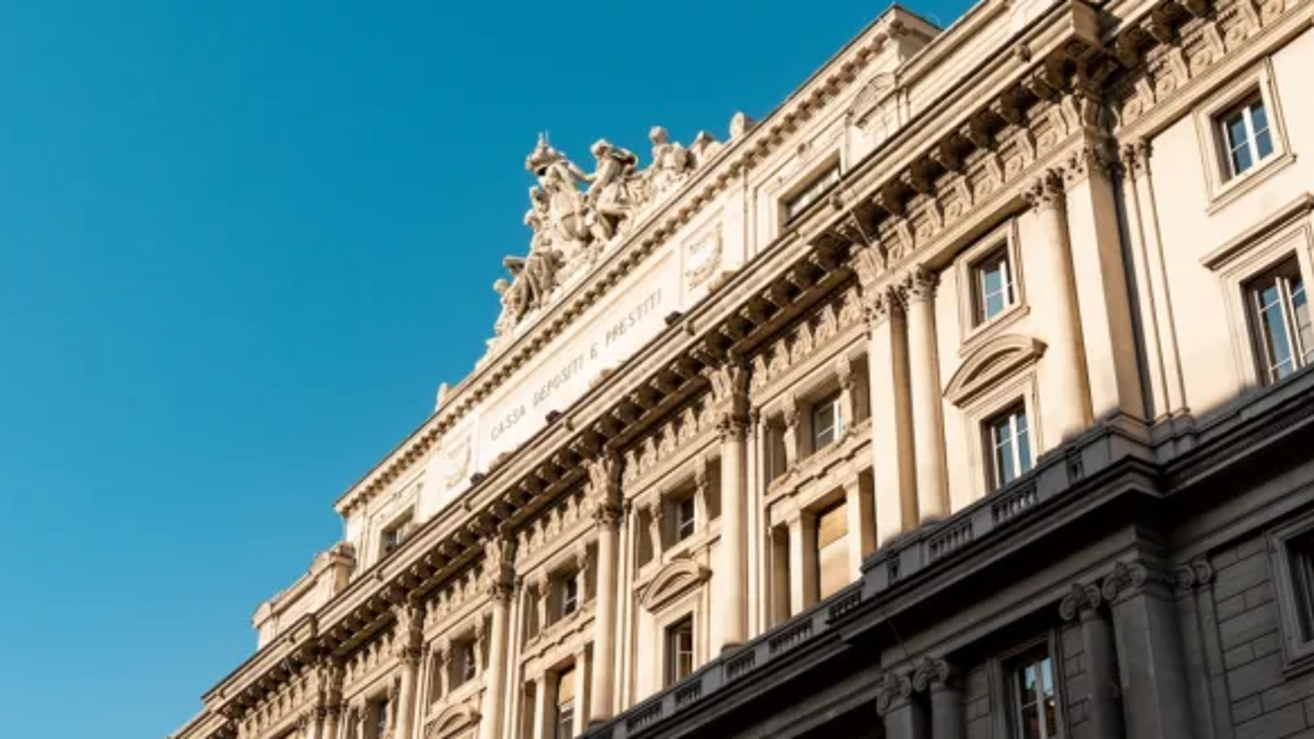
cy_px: 299
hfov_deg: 39.2
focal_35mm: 53
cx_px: 658
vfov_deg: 22.6
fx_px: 1847
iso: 400
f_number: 13
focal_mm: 50
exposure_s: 1/500
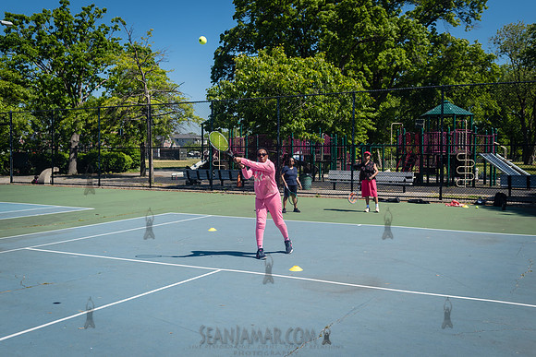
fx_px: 542
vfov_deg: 36.5
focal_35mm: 36
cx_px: 274
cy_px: 178
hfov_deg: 52.6
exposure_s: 1/1600
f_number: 4.5
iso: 200
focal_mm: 35
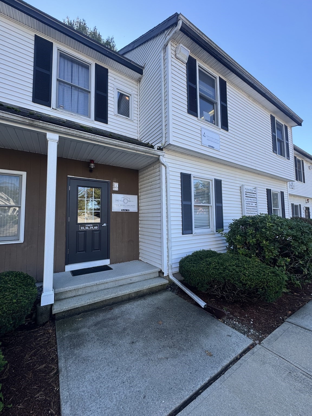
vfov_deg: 102.1
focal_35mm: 14
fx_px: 168
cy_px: 208
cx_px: 156
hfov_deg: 85.7
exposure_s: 1/280
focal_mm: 2.22
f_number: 2.2
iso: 40
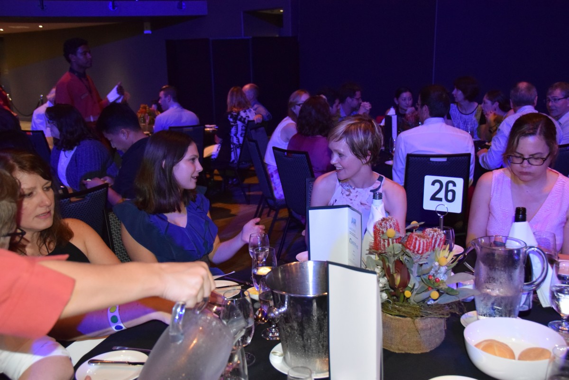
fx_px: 569
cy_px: 190
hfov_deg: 53.1
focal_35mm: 36
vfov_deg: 36.9
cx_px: 284
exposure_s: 1/60
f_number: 3.8
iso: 3200
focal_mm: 24
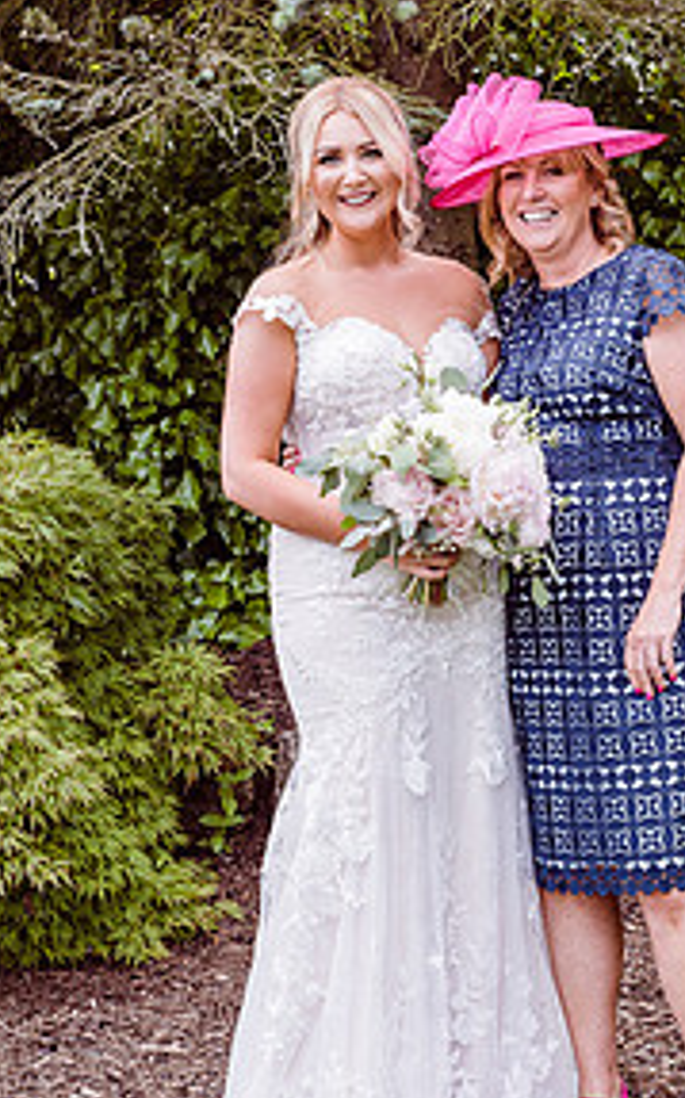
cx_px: 520
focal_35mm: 80
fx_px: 2393
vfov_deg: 25.8
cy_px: 520
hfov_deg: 16.2
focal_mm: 50
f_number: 8
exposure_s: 1/100
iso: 250
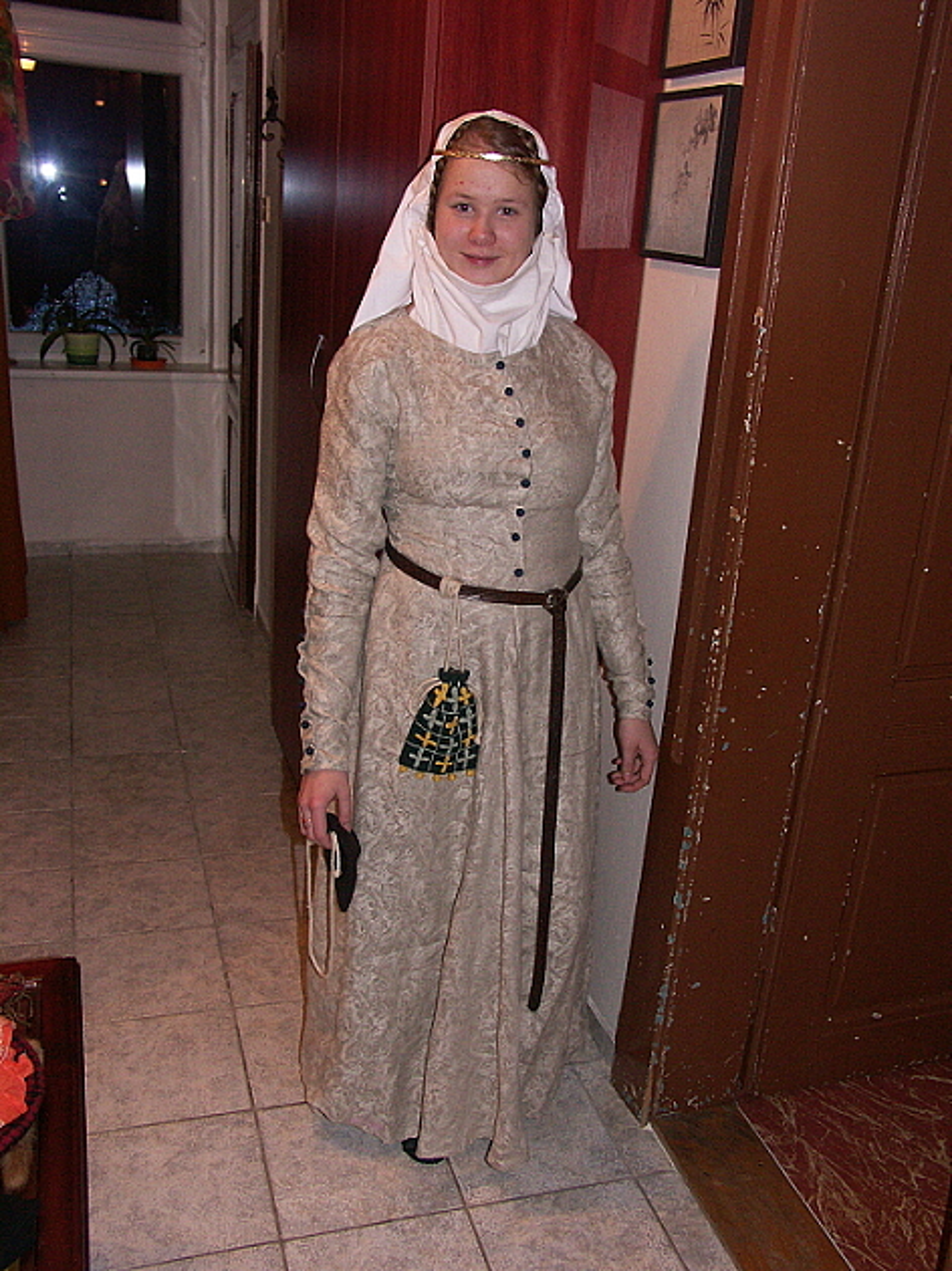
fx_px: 1211
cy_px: 636
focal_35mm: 33
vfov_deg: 55.4
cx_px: 476
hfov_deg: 42.9
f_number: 2.8
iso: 200
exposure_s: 1/50
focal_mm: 8.52
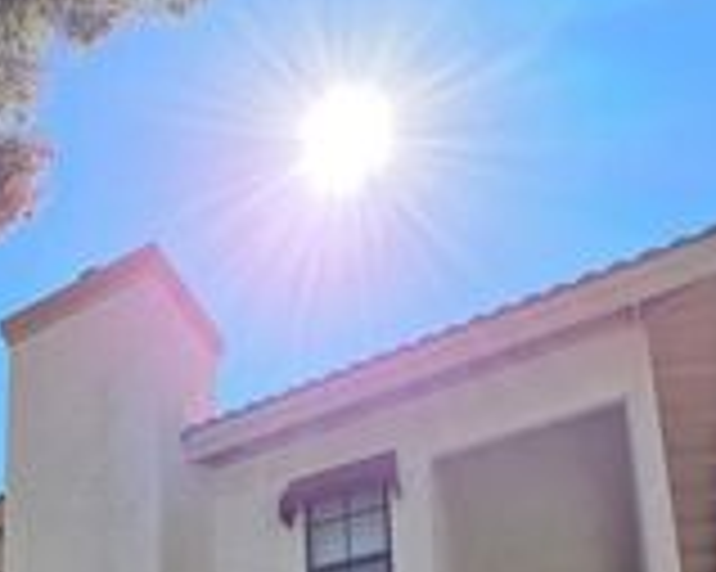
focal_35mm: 40
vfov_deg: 28.2
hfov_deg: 40.5
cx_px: 9
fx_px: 847
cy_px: 804
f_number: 1.9
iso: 40
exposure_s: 1/1681
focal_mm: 2.2
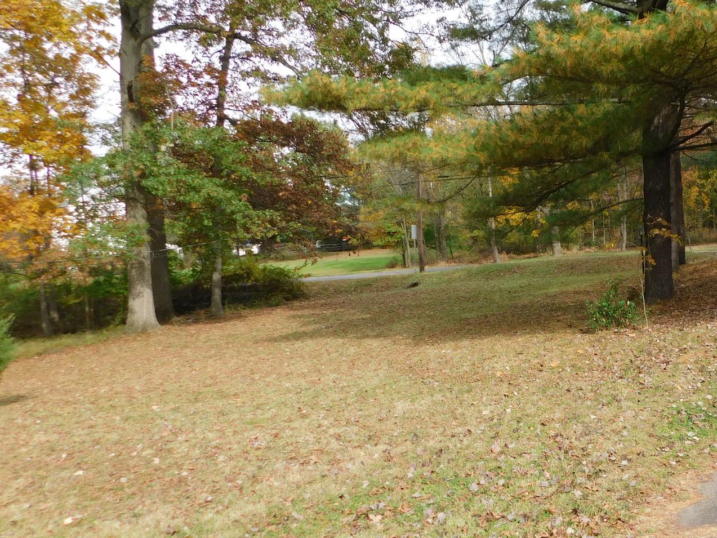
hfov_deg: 47.5
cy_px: 286
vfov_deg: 38.7
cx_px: 570
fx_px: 766
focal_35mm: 37
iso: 125
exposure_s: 1/500
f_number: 3
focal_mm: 4
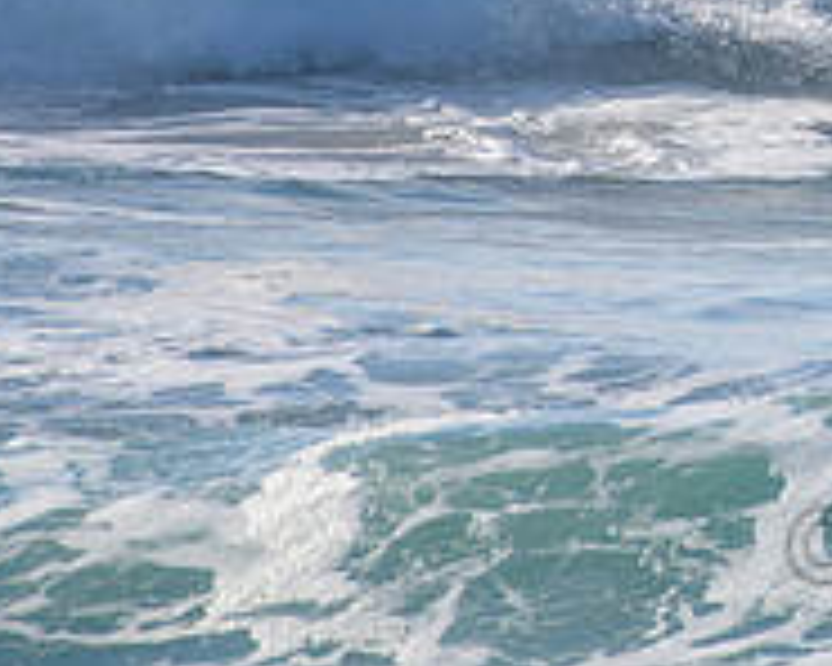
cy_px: -200
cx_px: 1133
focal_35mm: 2213
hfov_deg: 0.9
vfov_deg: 0.7
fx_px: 54493
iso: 360
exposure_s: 1/2000
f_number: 5.6
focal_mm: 500
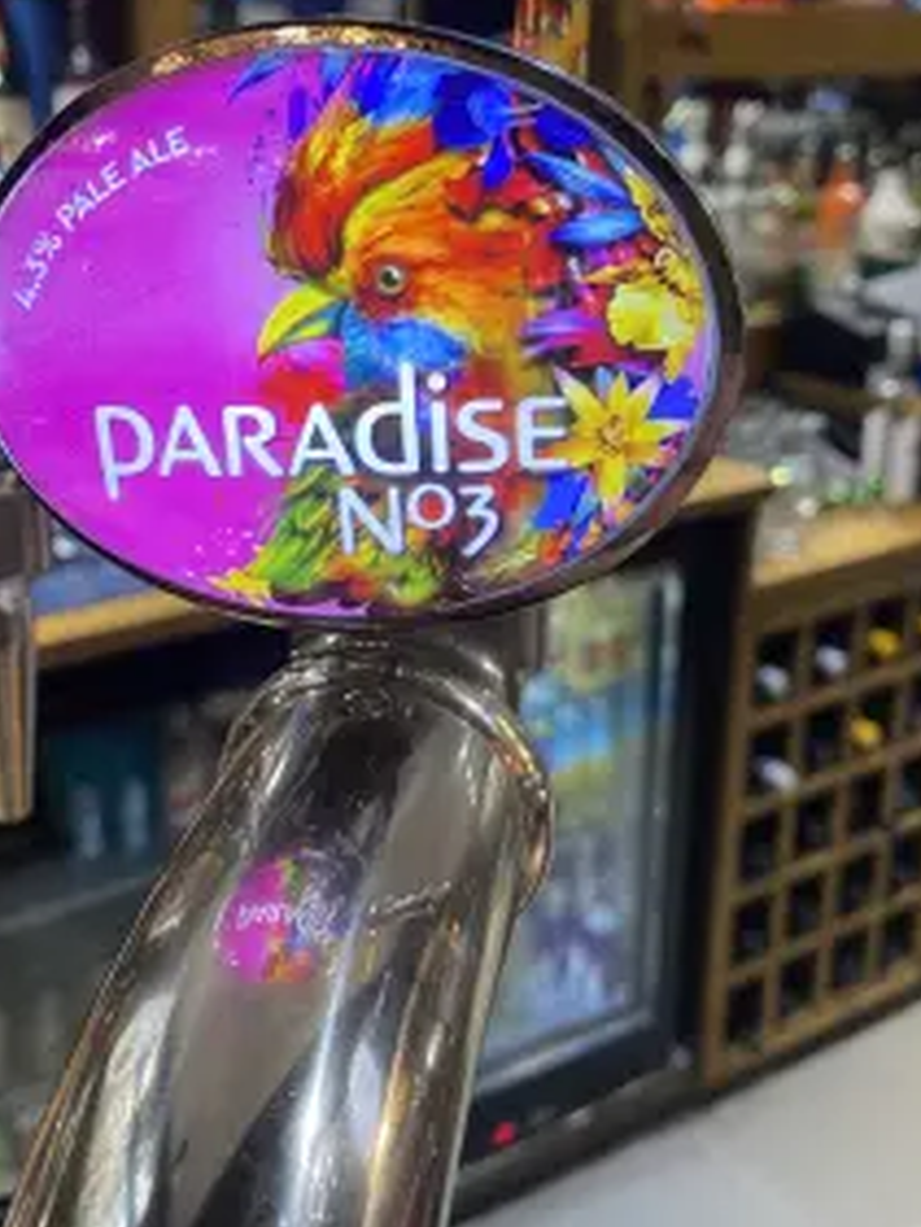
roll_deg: -0.2
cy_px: 493
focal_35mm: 37
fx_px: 1312
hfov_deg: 38.4
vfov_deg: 49.8
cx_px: 336
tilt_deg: -16.4
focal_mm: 4.25
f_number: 1.8
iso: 160
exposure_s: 1/50
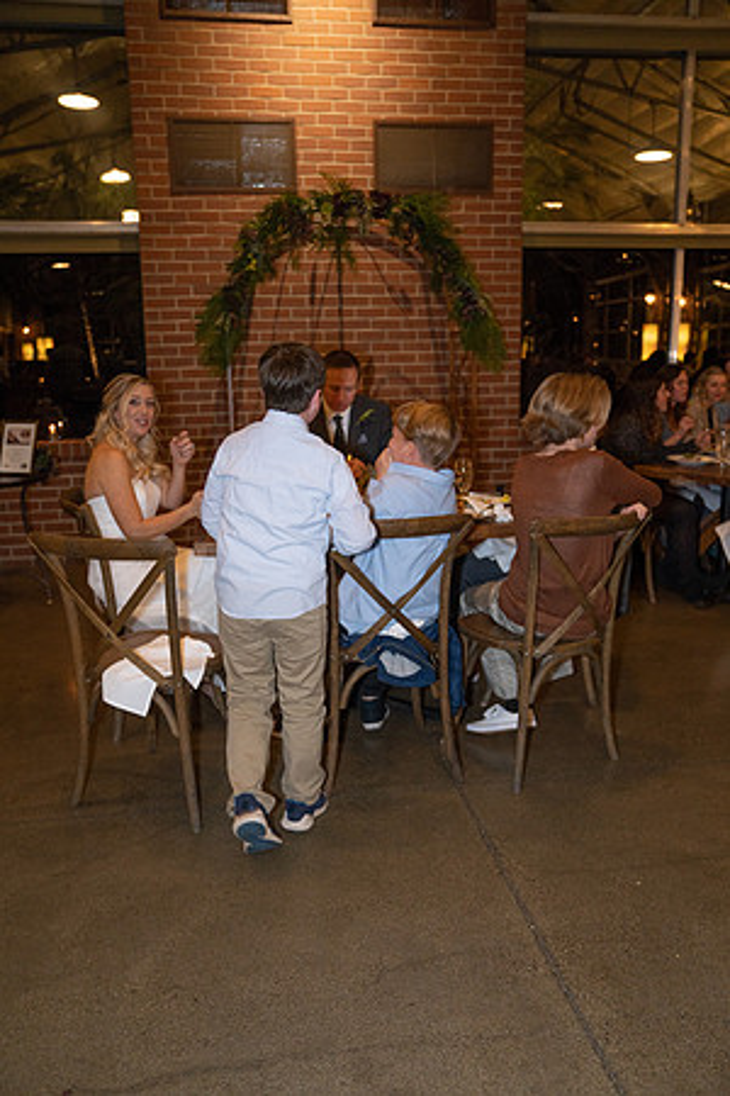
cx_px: 365
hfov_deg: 45.0
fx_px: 882
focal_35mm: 29
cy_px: 548
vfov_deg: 63.7
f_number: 2.8
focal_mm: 29
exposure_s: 1/125
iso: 1250
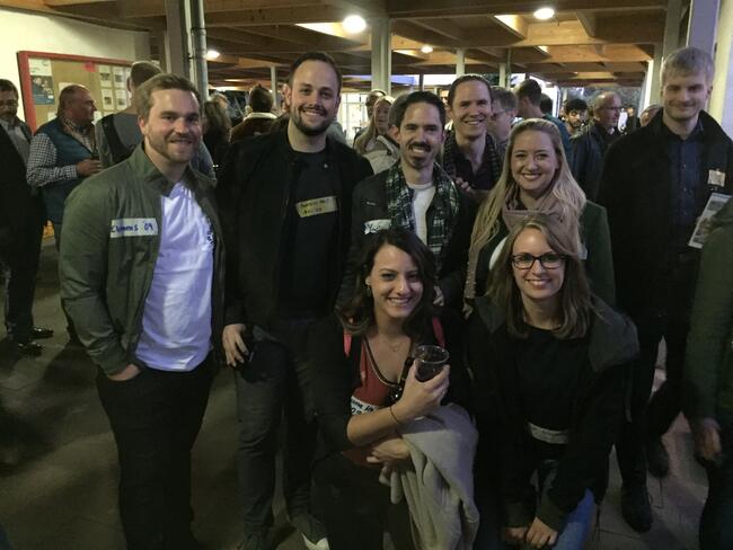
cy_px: 275
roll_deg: +0.0
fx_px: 614
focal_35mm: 29
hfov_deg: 61.6
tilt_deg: -13.8
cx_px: 366
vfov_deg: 48.3
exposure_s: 1/17
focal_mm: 4.15
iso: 1250
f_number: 2.2
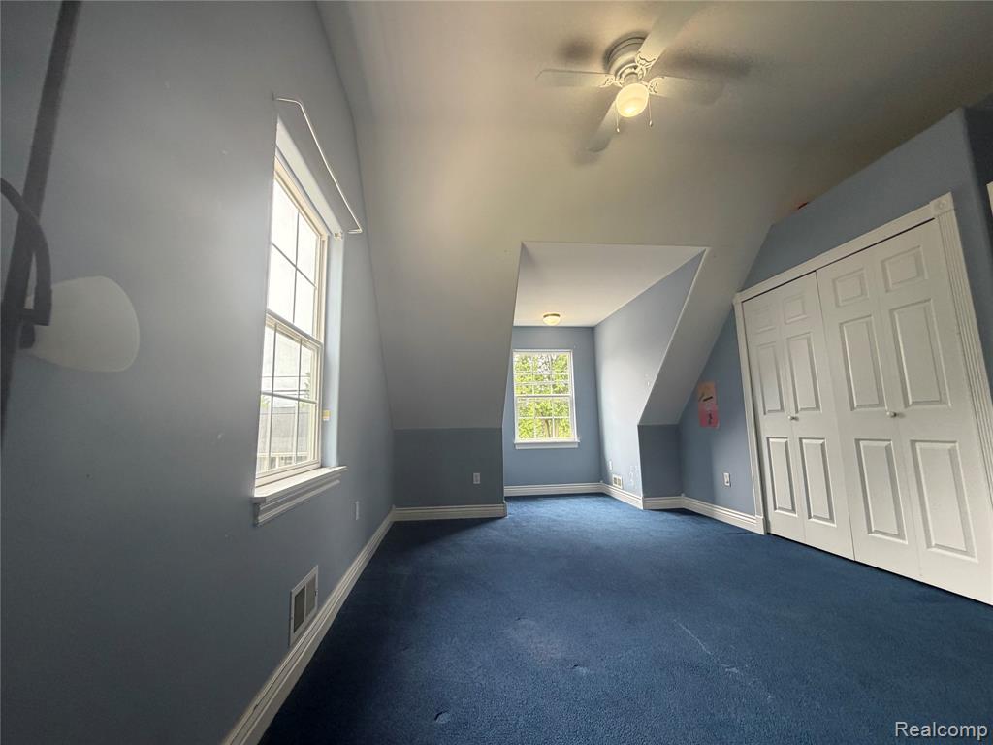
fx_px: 402
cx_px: 496
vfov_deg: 85.7
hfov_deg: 102.1
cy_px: 372
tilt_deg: +9.2
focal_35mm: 14
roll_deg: +1.1
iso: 160
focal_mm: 2.22
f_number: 2.2
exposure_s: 1/121
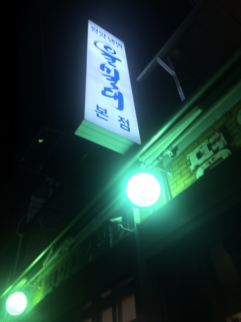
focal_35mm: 29
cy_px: 161
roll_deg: +1.8
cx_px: 120
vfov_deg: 61.7
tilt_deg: +39.2
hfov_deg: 48.2
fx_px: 269
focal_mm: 4.15
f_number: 2.2
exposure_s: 1/40
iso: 40
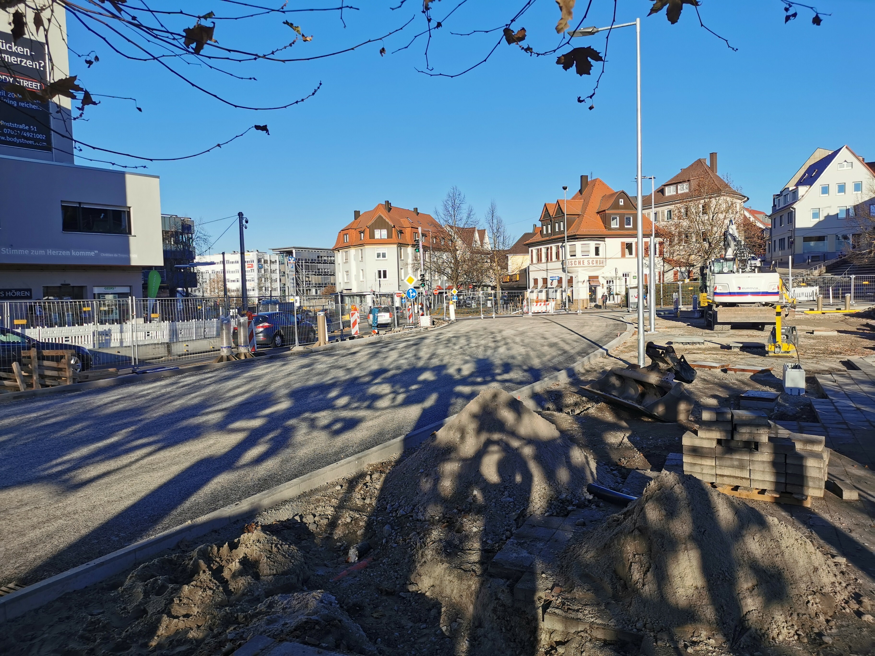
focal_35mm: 27
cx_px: 438
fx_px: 682
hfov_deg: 65.3
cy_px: 328
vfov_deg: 51.4
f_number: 1.8
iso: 50
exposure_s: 1/3774
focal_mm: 5.58
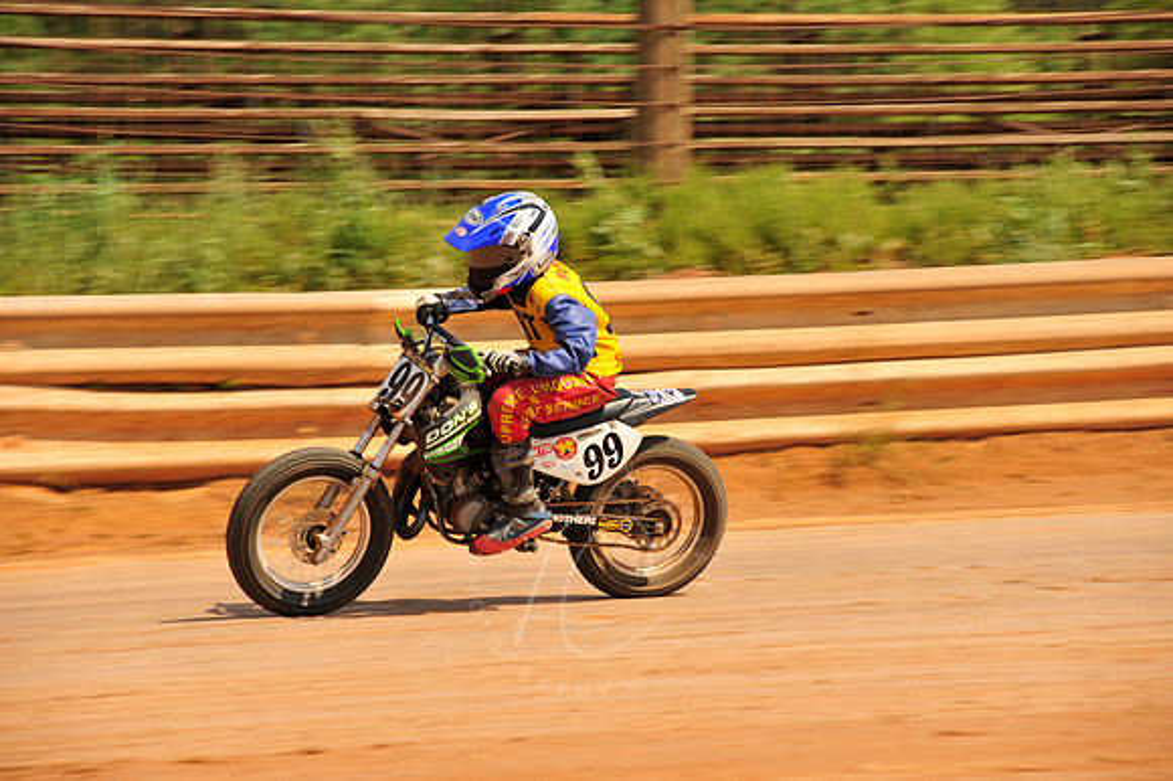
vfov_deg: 6.9
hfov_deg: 10.3
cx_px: 586
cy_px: 390
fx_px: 6513
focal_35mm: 200
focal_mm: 200
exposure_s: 1/400
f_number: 9
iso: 200
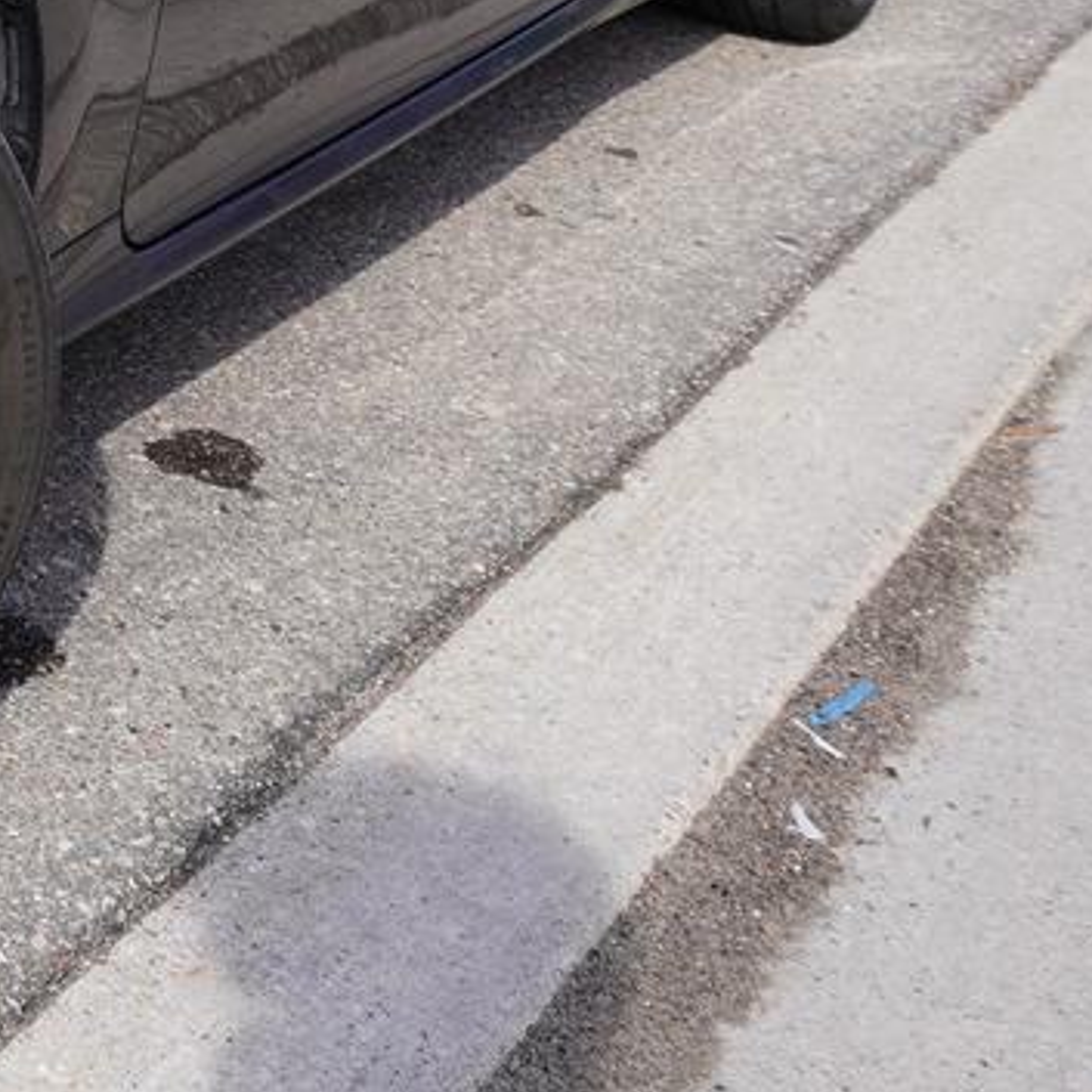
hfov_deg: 19.5
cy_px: -133
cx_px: -674
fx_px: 2641
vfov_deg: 22.0
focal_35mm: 74
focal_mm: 16
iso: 100
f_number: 9
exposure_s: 1/125
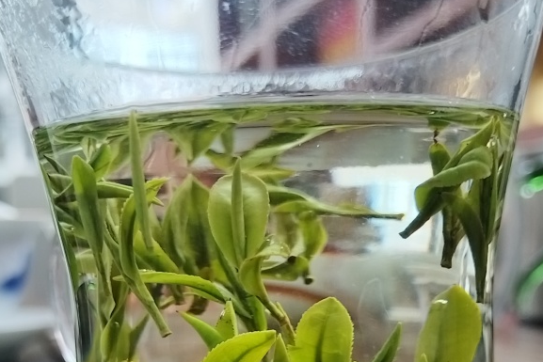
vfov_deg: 25.9
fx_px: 754
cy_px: 346
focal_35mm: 50
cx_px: 239
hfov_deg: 39.5
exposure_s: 1/33.3
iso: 601
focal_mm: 4.95
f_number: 1.9
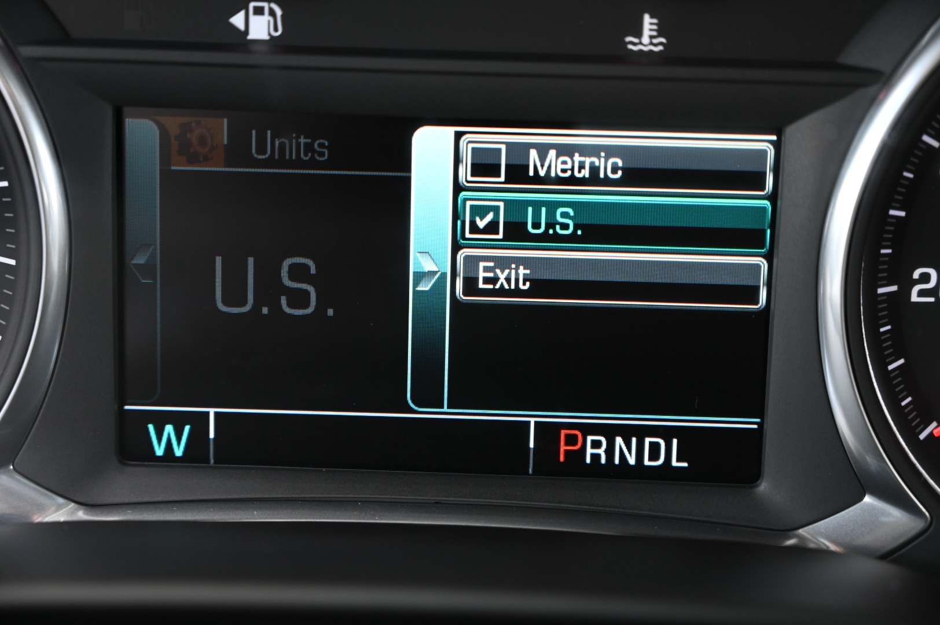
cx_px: 470
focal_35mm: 70
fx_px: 1826
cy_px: 312
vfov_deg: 19.4
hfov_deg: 28.9
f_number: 4
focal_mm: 70
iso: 800
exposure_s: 1/125
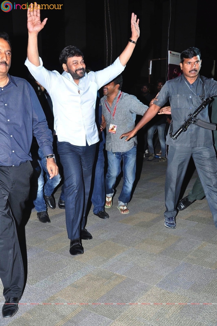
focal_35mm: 39
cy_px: 163
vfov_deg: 49.6
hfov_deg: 34.1
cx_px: 108
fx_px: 353
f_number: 5
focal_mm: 26
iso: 500
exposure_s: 1/125
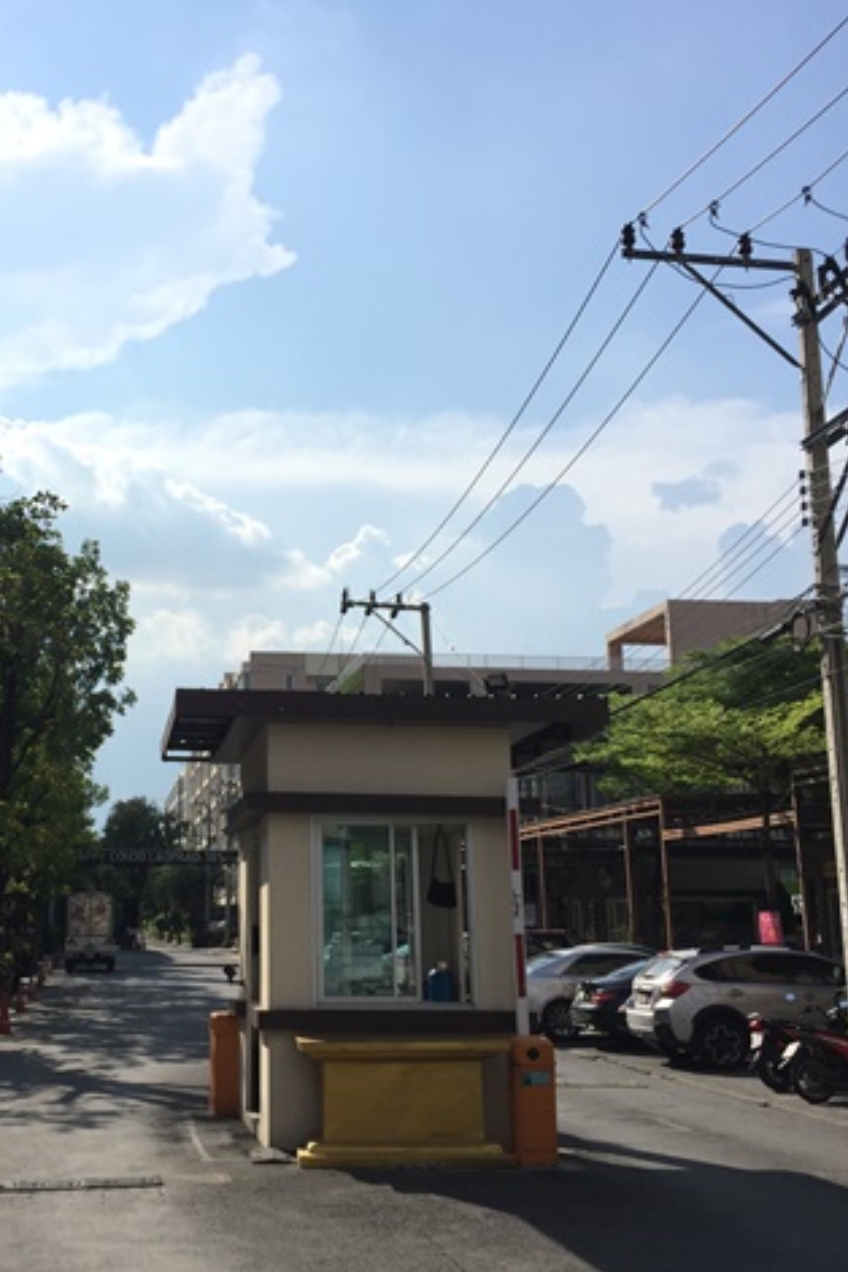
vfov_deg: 47.4
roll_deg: -2.1
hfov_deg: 32.2
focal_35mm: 41
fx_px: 1449
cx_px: 243
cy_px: 627
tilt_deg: +11.5
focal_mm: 4.15
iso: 32
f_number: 2.2
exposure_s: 1/3968
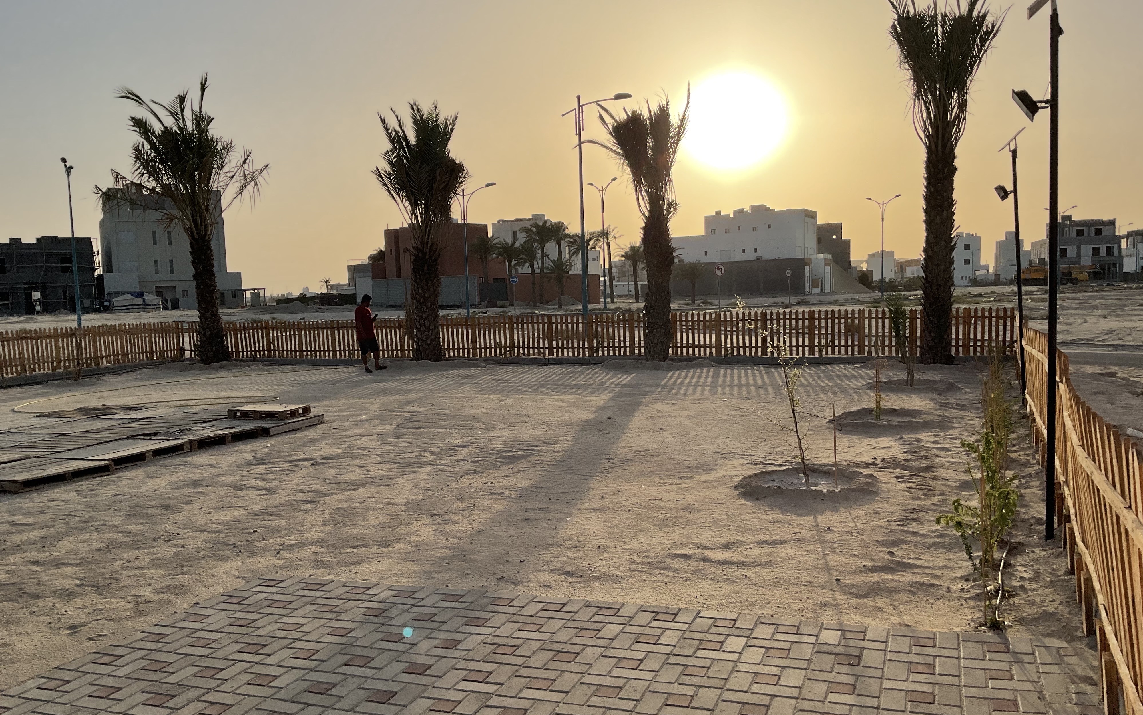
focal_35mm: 31
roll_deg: +2.1
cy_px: 373
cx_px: 572
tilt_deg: -5.0
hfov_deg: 61.2
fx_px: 966
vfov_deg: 40.6
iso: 16
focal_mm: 3
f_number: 1.8
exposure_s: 1/3534
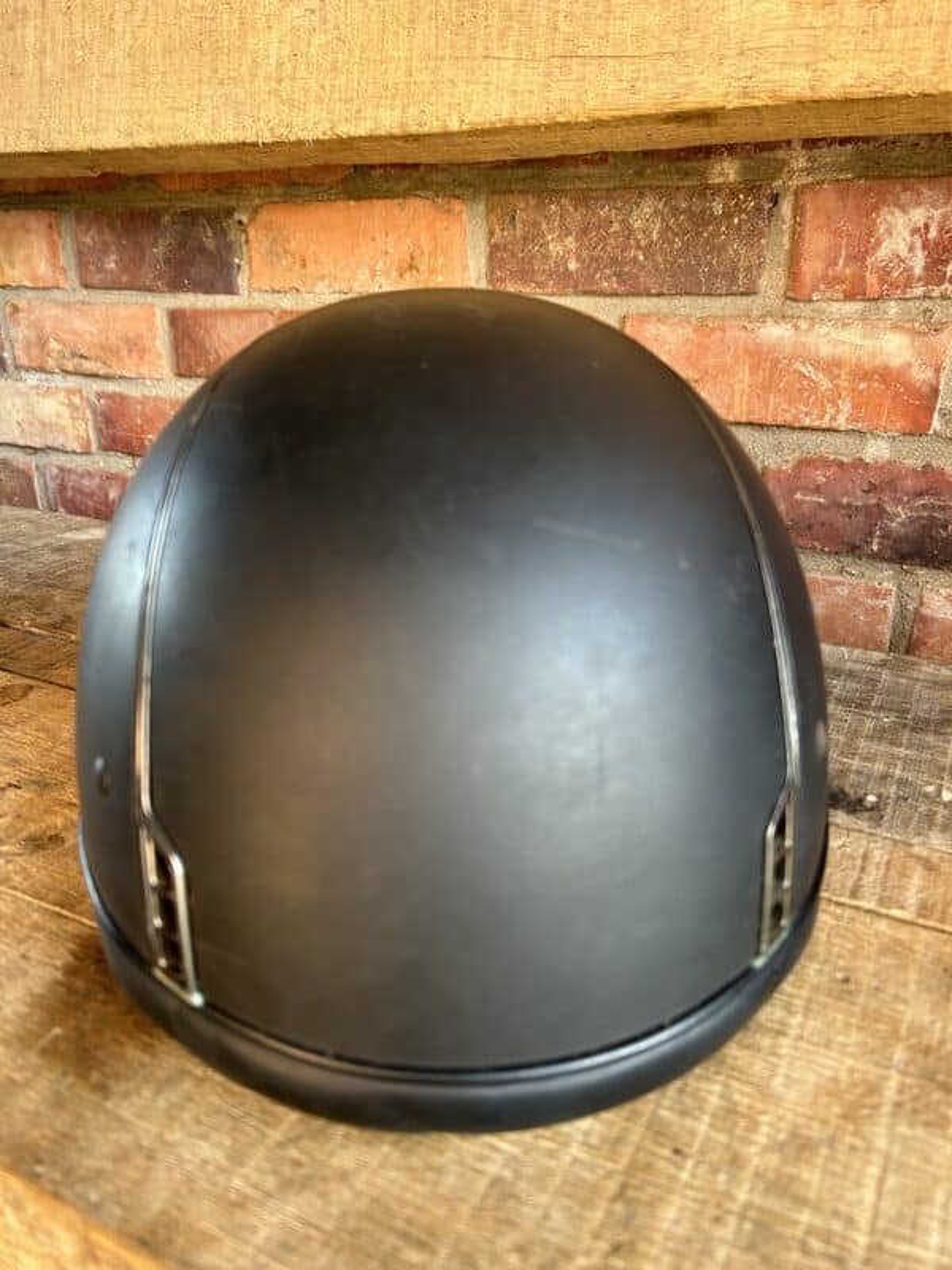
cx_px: 476
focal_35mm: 26
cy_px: 635
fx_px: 953
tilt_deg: -24.1
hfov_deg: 53.1
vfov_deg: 67.3
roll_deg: +1.1
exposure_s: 1/121
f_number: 1.5
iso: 125
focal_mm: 5.7
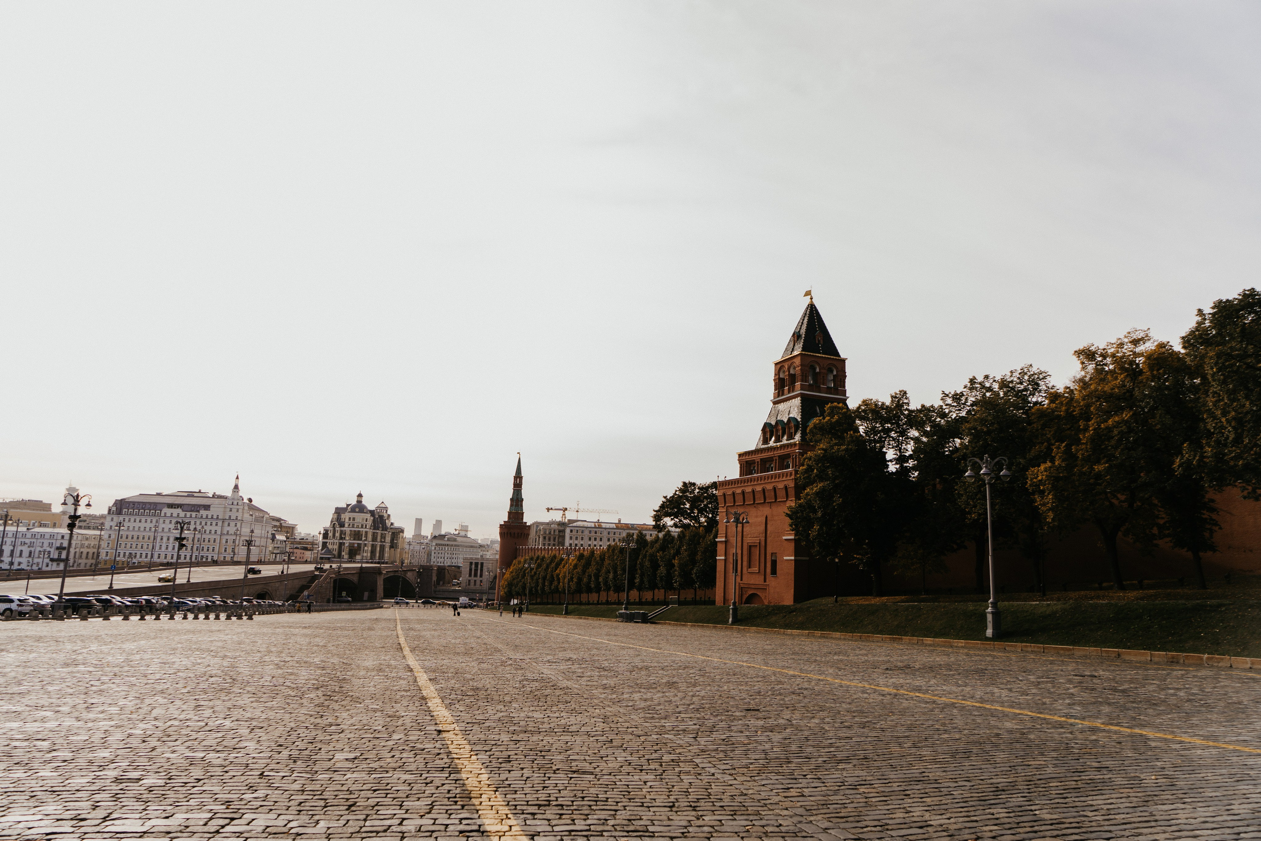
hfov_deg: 73.7
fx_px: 841
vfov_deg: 53.1
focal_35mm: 24
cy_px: 420
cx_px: 630
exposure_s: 1/320
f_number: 4
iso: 100
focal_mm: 24
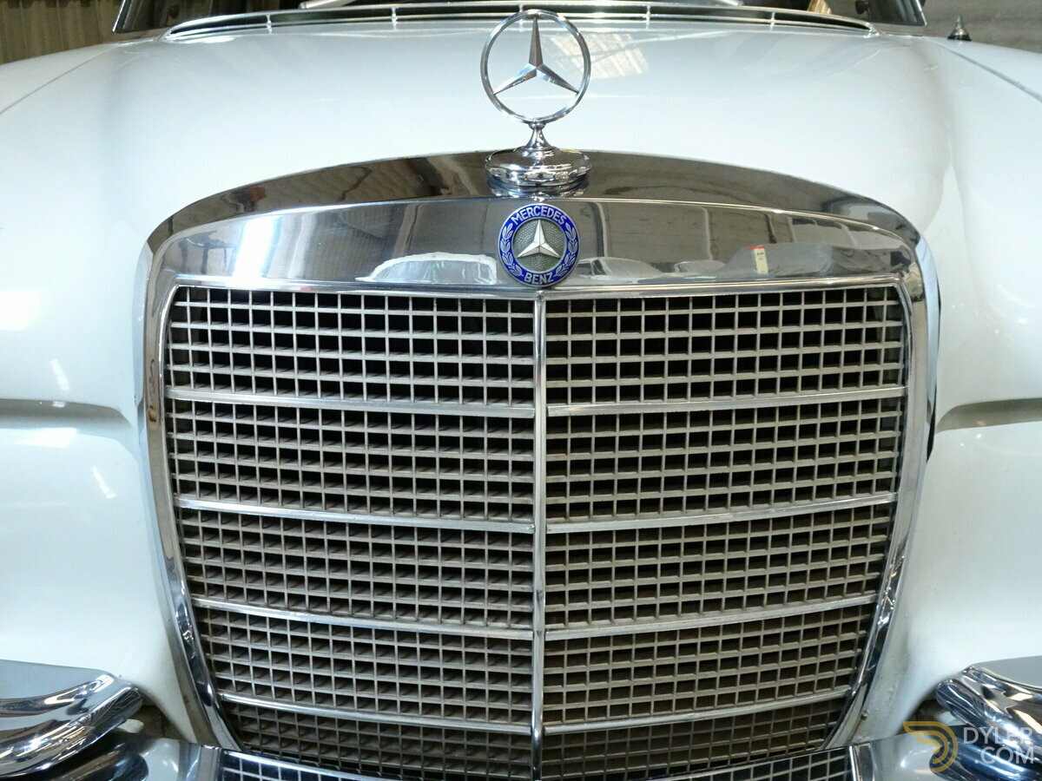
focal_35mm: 38
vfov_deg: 37.7
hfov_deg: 49.0
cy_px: 390
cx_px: 521
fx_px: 1144
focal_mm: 6.56
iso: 800
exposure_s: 1/20
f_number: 4
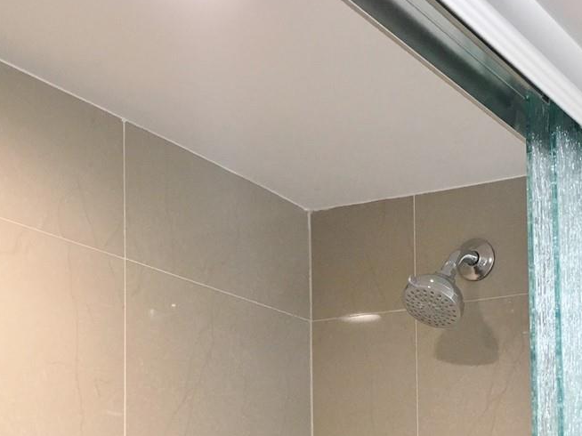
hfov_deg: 26.9
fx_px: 1193
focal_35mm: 71
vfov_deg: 19.7
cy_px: 495
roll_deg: +0.2
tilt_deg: +3.6
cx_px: 464
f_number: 2.2
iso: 40
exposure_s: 1/30
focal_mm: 4.15
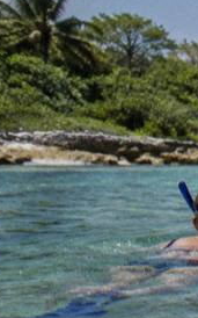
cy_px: 281
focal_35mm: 149
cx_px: 562
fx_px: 1288
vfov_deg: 13.9
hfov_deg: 7.8
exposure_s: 1/800
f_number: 5.6
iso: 500
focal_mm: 40
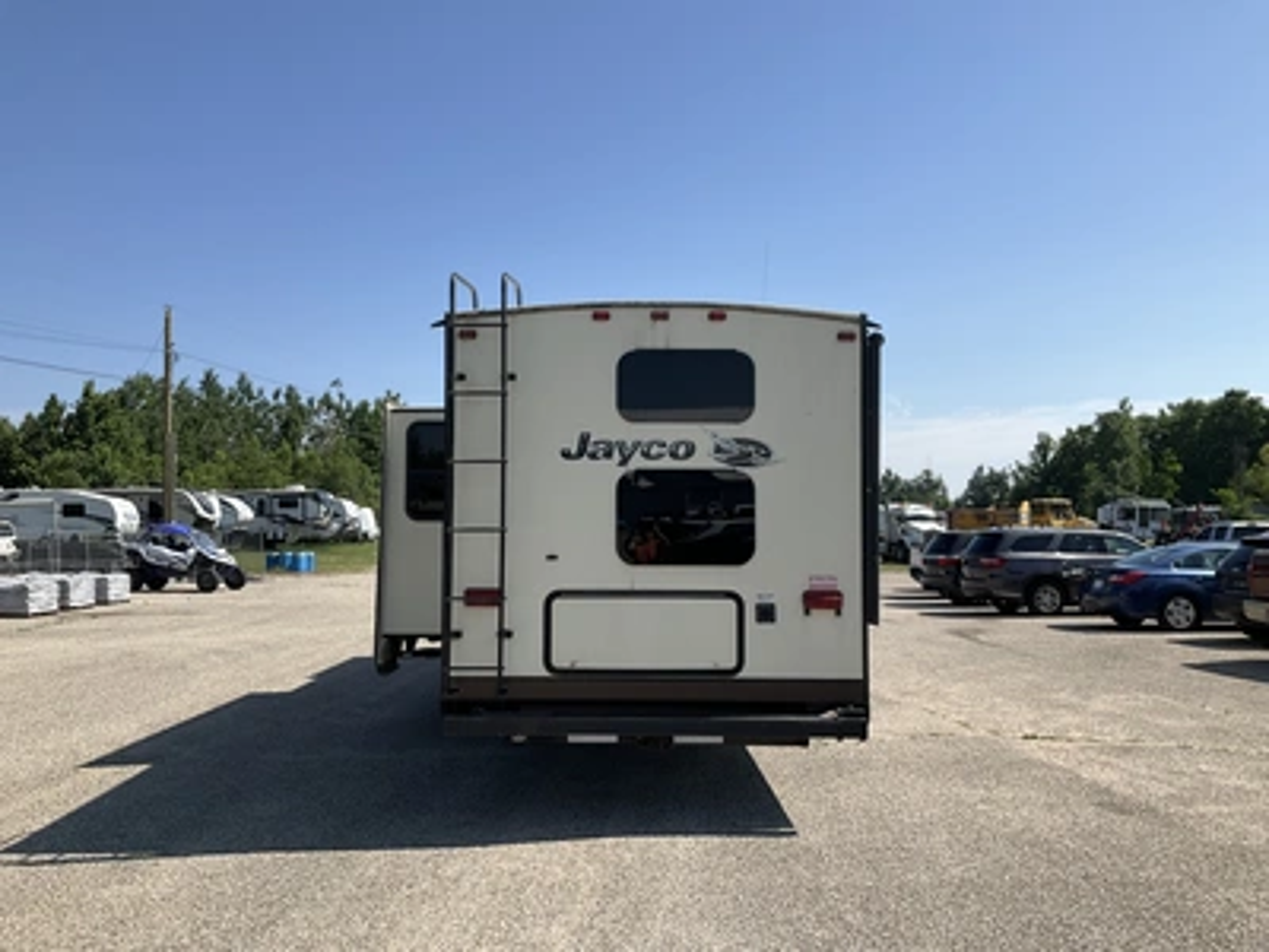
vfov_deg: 48.2
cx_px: 634
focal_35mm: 29
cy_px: 476
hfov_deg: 61.7
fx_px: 1063
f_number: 1.8
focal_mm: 3
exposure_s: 1/2227
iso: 25
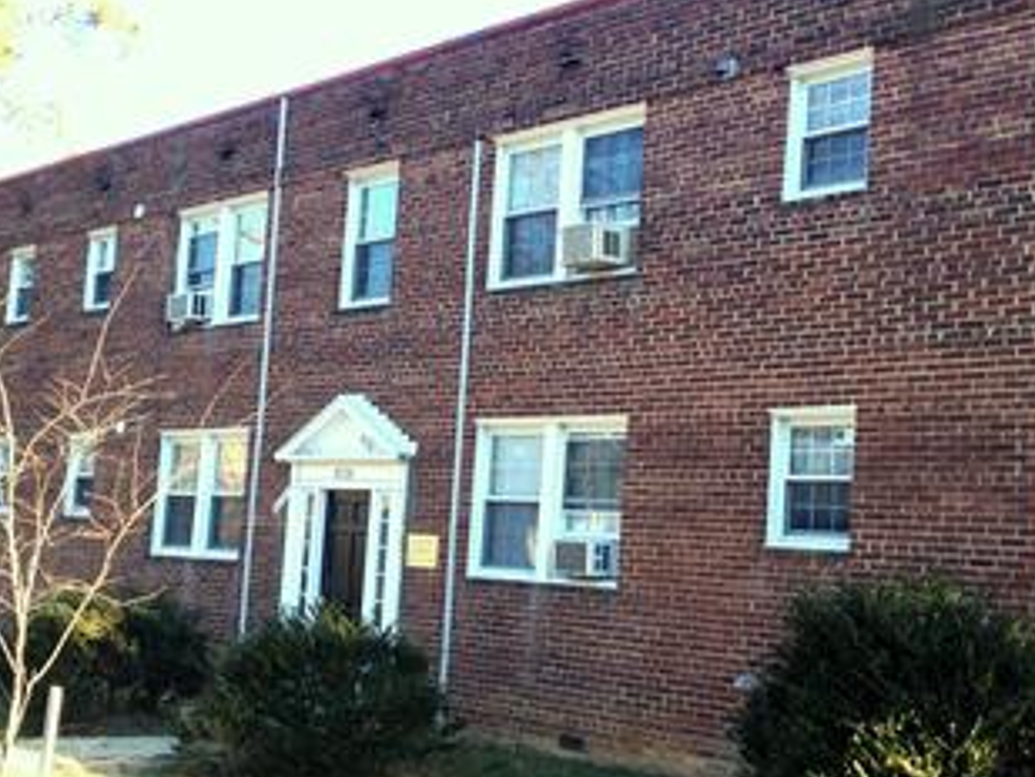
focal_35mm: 58
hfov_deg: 33.2
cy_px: 405
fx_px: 1735
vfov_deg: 25.2
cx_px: 482
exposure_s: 1/286
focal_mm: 4.28
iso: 50
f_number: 2.4
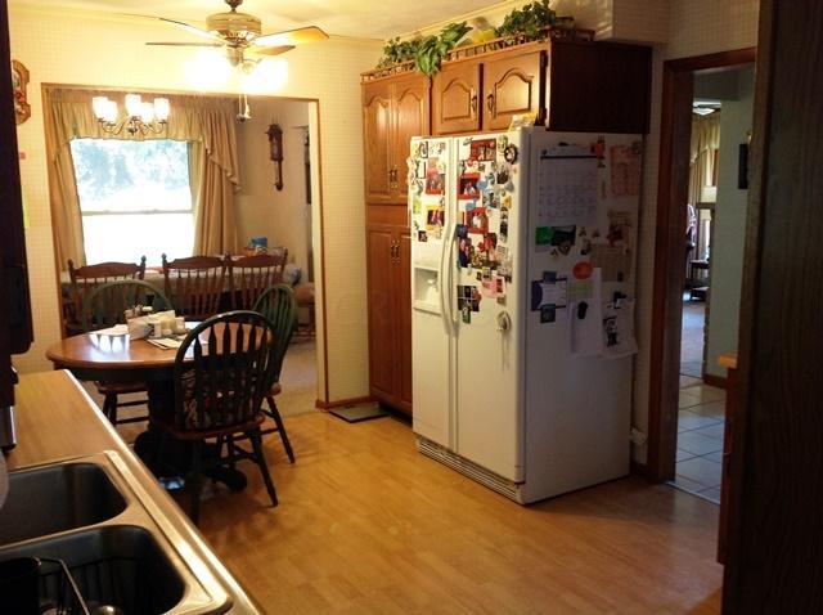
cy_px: 308
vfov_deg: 40.6
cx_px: 412
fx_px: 831
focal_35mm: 35
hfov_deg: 52.7
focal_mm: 4.28
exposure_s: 1/15
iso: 80
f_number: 2.4
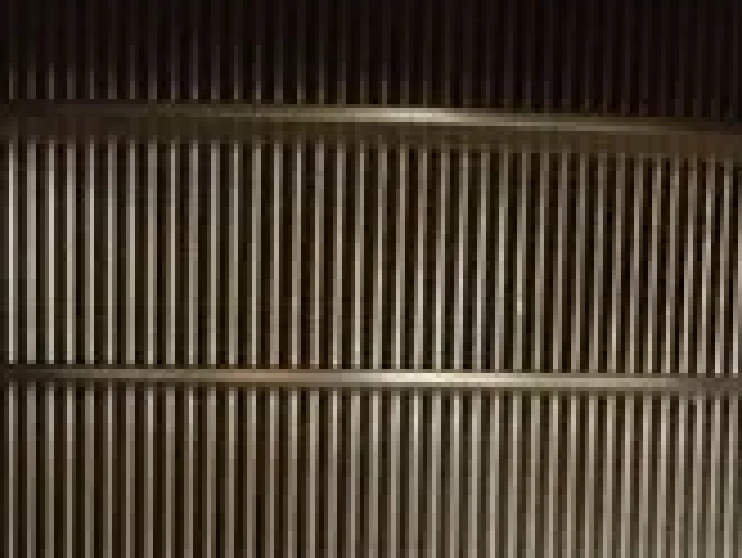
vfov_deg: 17.1
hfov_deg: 23.0
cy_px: 540
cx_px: 360
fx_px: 1823
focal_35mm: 85
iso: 800
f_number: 2.4
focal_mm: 4.28
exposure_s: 1/15
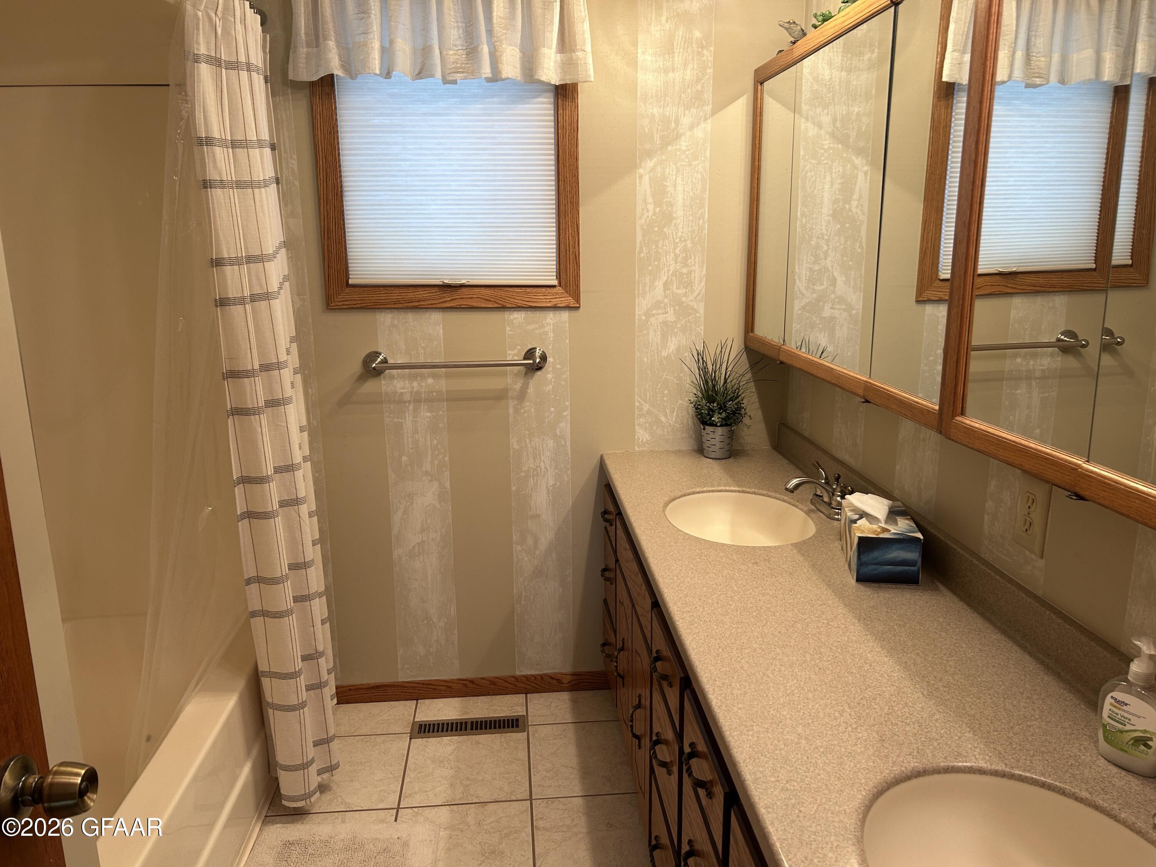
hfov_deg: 67.3
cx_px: 578
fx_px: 868
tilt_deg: -13.0
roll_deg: +0.4
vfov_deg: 53.1
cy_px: 434
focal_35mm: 26
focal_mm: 5.7
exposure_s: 1/60
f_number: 1.5
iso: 80
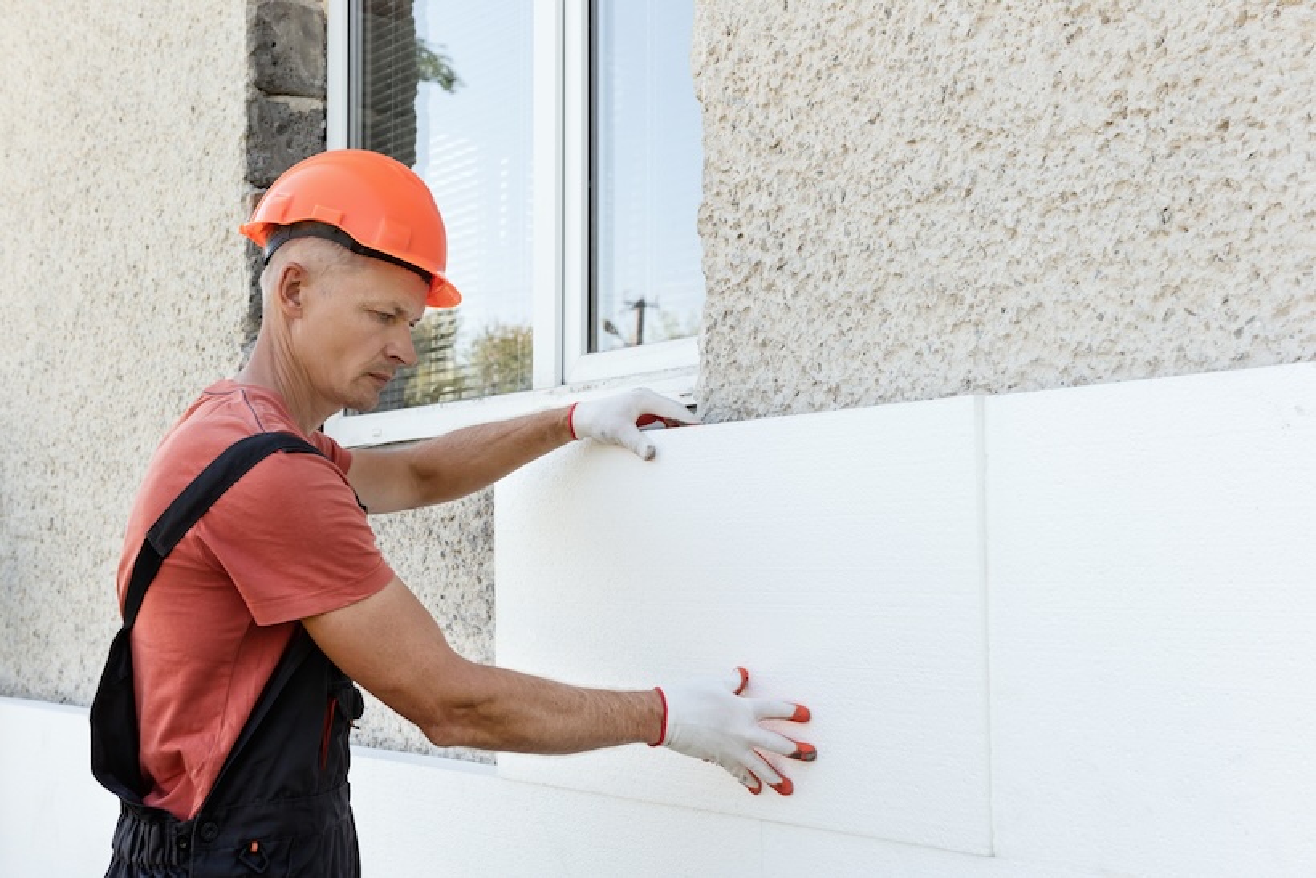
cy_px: 439
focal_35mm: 50
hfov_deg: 39.6
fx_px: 1828
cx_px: 658
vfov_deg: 27.0
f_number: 7.1
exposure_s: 1/125
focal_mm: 50
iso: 200
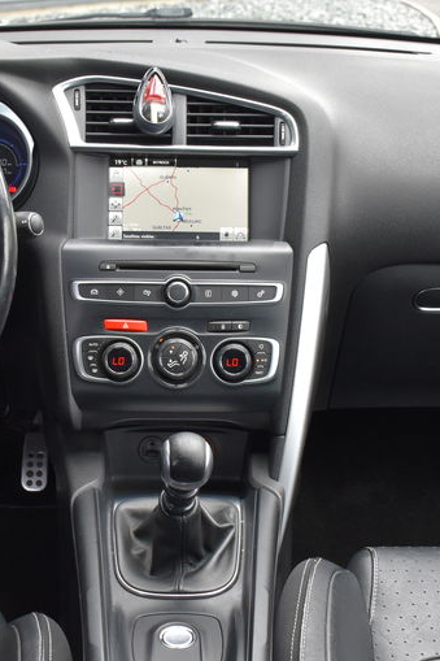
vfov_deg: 33.9
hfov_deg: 23.0
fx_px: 1082
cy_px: 318
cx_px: 217
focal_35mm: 59
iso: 400
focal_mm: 20
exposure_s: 1/100
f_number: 5
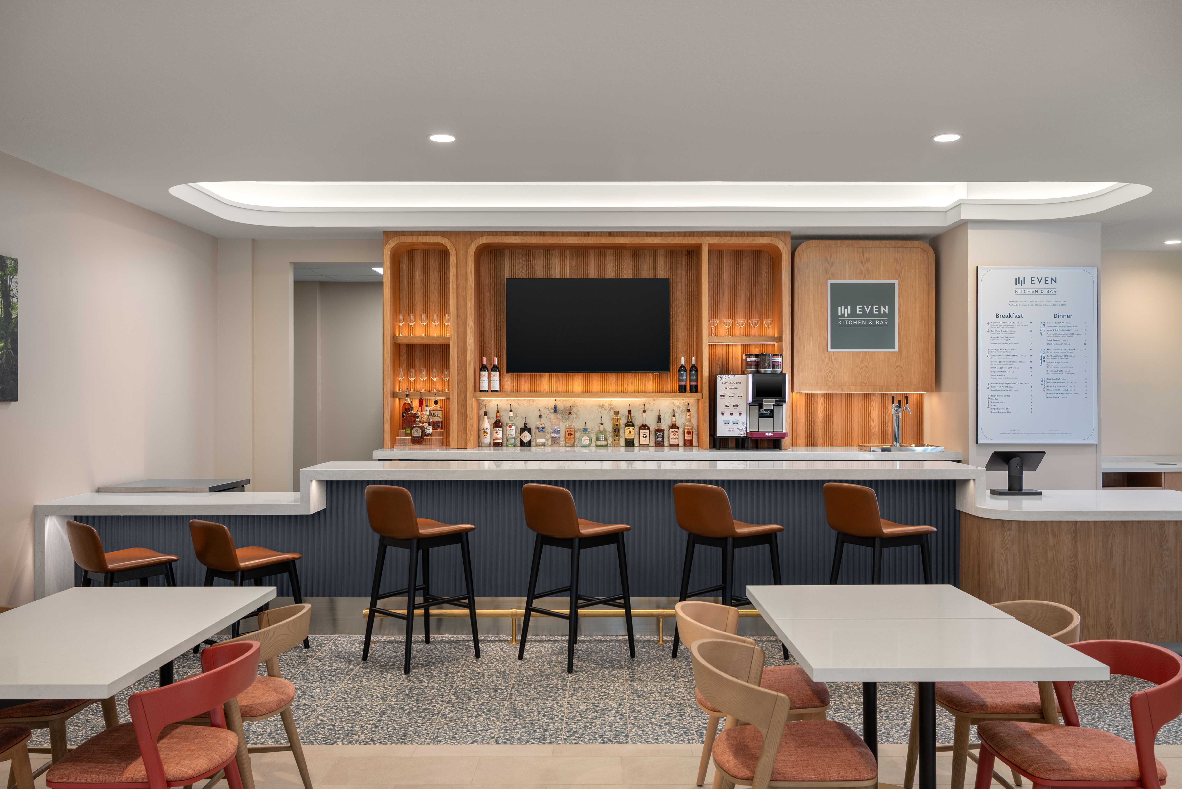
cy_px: 394
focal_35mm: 30
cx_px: 591
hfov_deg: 61.9
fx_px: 985
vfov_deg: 43.6
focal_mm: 30
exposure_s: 1/15
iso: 250
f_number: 8
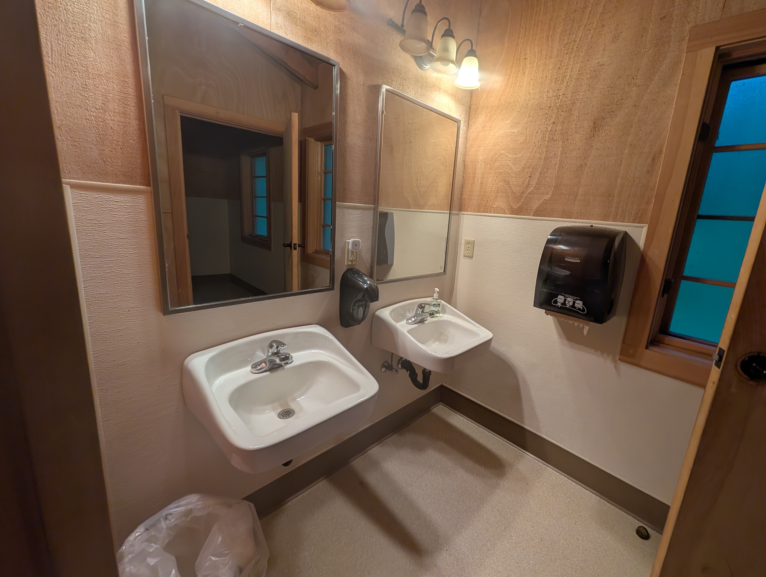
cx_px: 409
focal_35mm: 13
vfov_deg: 90.0
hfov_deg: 105.9
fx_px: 288
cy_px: 274
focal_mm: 2.02
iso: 55
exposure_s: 1/53.8
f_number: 1.7
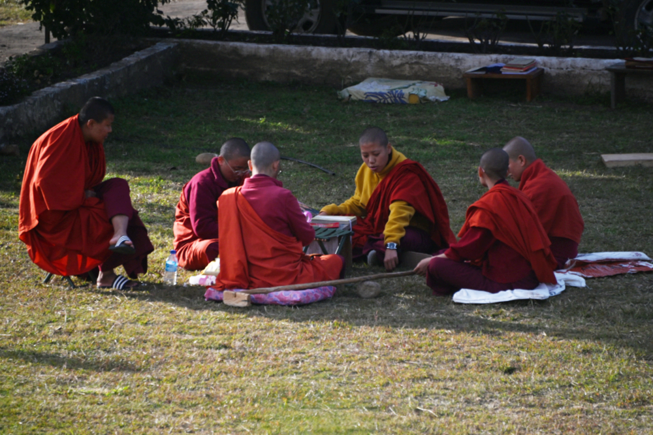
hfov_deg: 6.9
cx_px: 326
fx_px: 5440
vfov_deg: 4.6
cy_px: 218
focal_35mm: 300
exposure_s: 1/1600
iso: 250
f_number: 5.6
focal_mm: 300
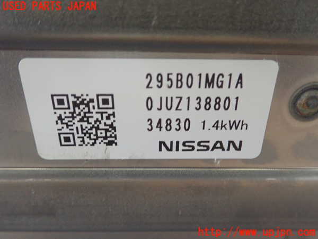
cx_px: 159
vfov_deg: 46.8
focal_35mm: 30
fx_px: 276
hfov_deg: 60.0
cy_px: 120
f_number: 2.3
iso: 800
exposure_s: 1/50
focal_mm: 5.5
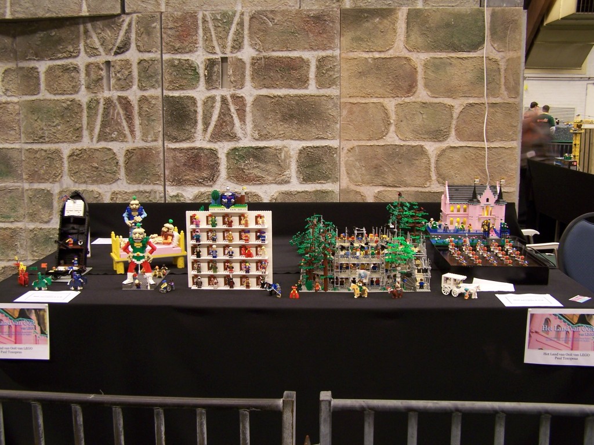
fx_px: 652
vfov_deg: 37.7
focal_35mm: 38
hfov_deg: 49.0
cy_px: 222
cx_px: 297
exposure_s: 1/2
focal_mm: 6.3
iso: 80
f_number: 2.8
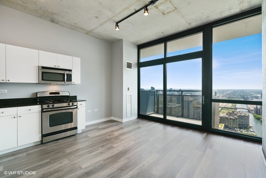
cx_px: 133
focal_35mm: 16
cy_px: 89
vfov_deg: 73.8
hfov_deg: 96.7
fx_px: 118
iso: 320
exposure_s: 1/40
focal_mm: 16
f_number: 7.1
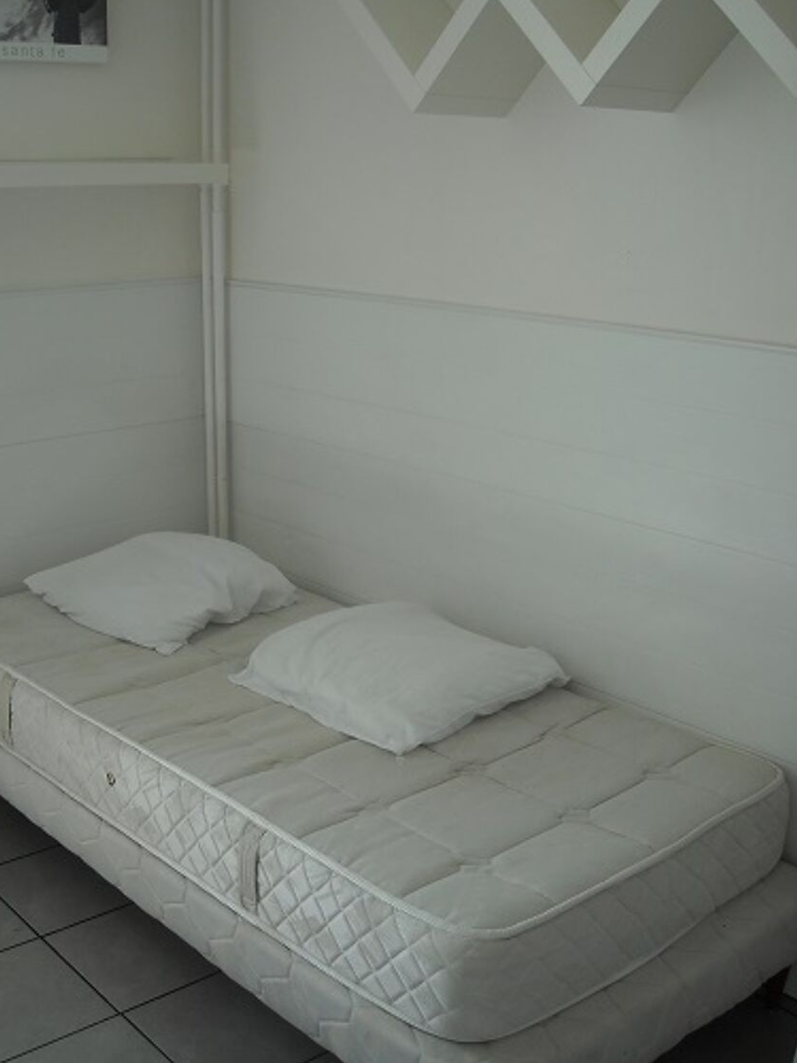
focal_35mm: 42
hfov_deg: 34.3
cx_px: 330
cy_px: 444
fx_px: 1290
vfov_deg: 44.6
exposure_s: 1/80
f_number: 2.8
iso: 64
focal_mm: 5.7
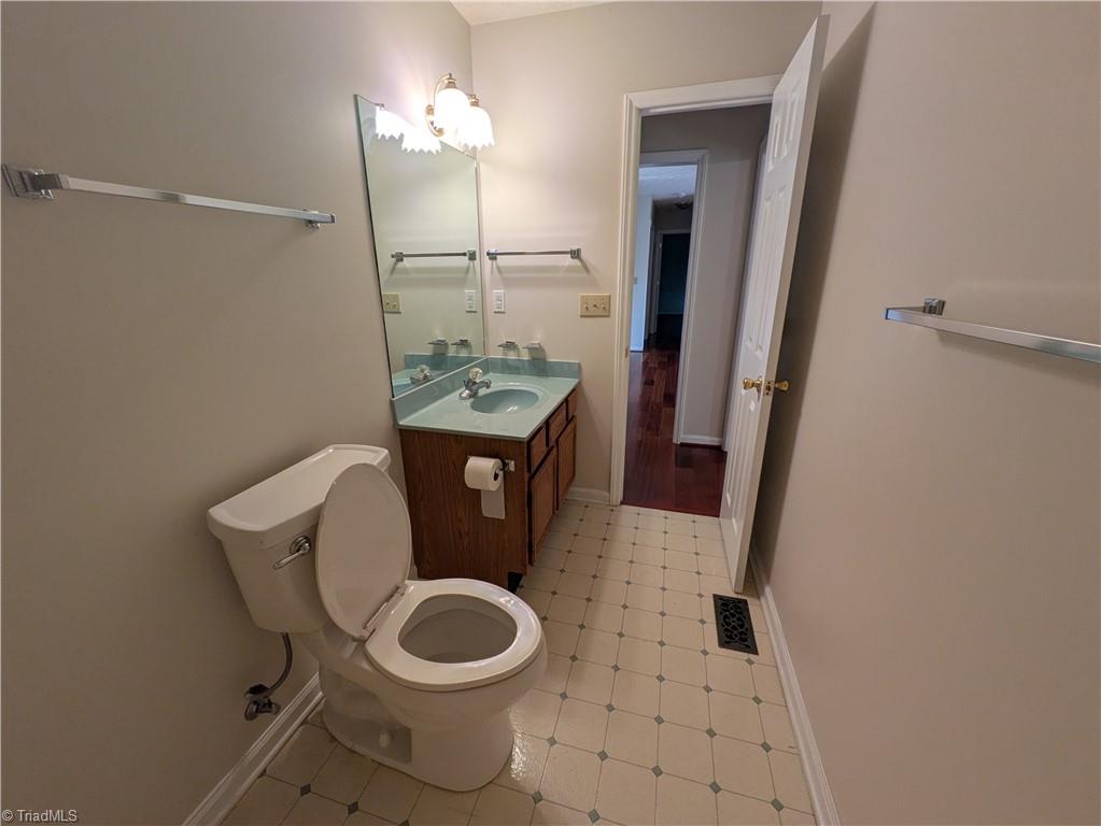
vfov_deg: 85.7
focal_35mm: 14
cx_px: 550
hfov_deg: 102.0
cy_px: 413
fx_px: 445
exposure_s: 1/120
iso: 61
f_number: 2.2
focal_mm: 1.83
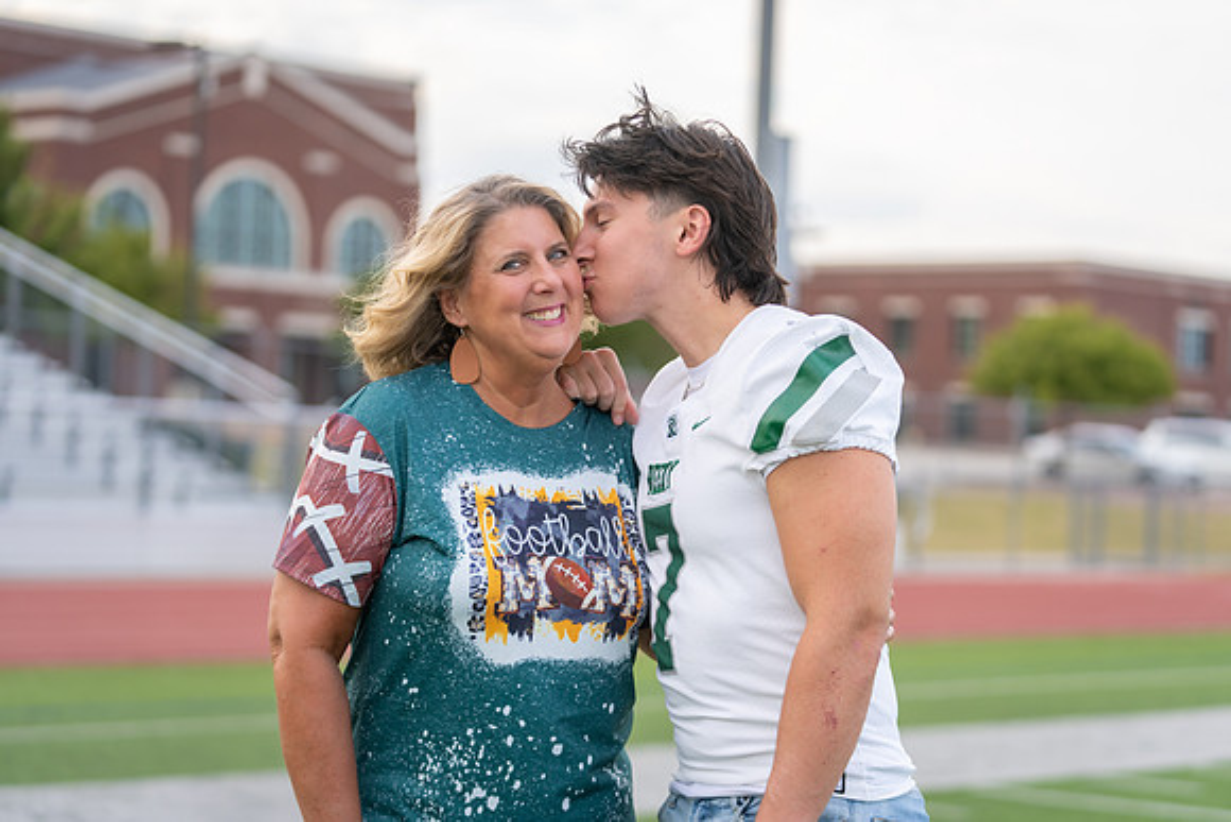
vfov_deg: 15.3
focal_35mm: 90
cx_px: 616
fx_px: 3061
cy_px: 411
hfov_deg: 22.7
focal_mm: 86
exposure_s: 1/320
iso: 100
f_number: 2.8
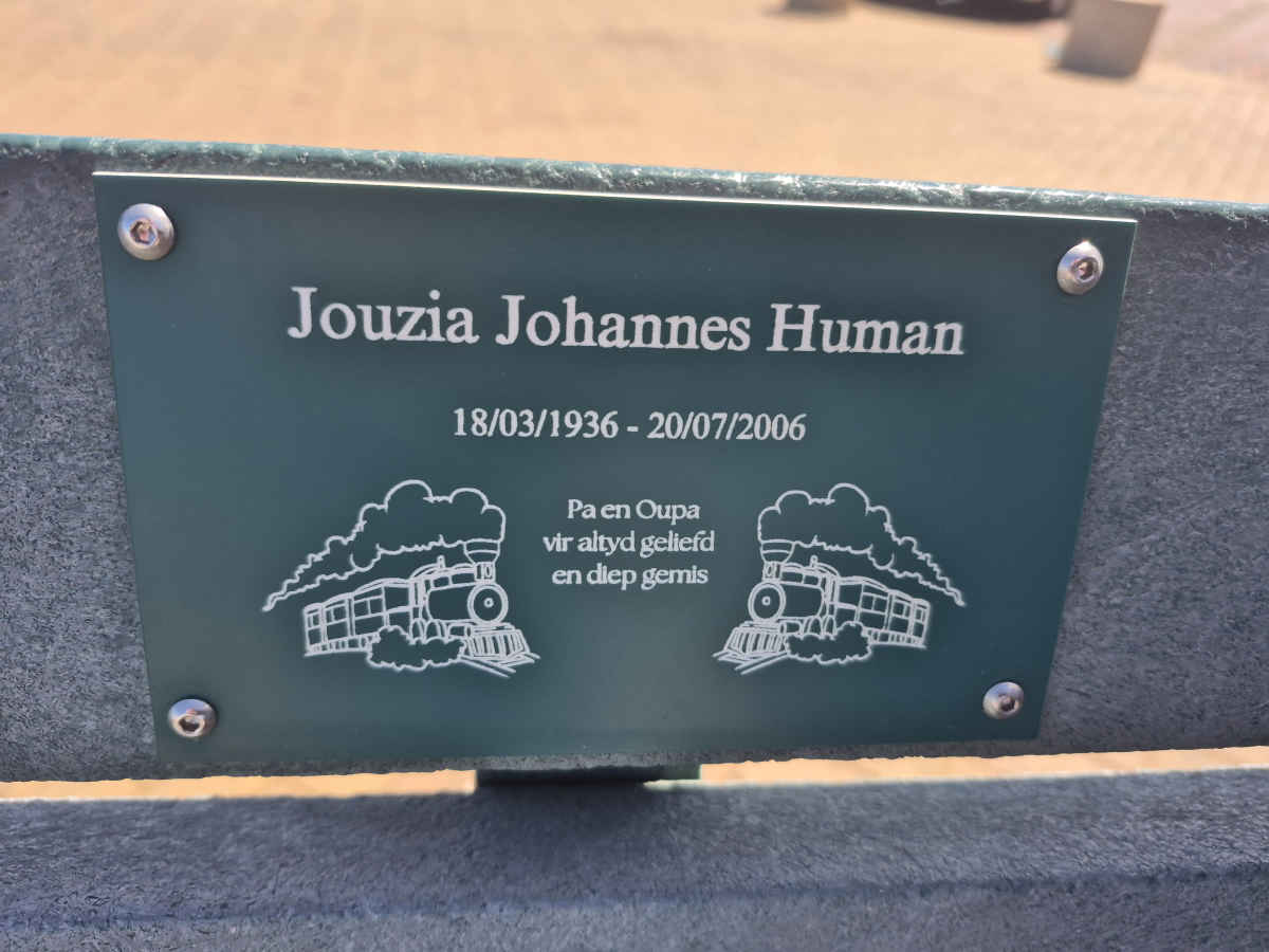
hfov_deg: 73.9
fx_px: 843
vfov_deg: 58.9
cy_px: 476
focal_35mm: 23
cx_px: 634
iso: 25
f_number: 1.8
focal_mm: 5.4
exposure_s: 1/796
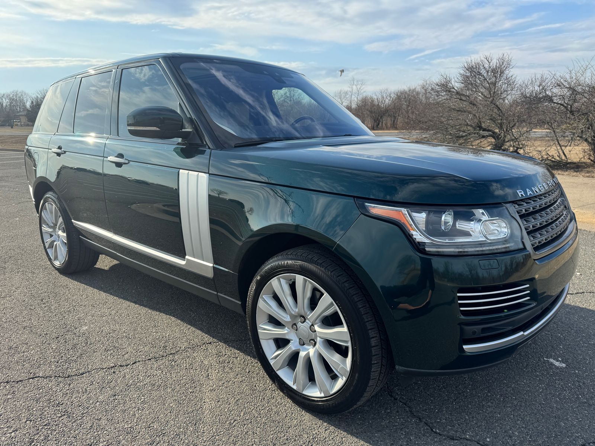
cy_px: 223
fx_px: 413
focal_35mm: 24
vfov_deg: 56.8
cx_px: 298
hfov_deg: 71.6
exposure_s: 1/2833
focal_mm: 6.76
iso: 80
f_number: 1.78
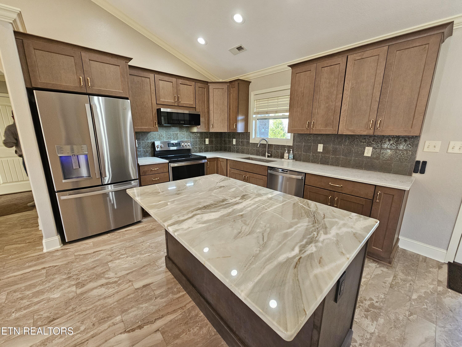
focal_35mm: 13
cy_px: 174
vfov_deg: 89.9
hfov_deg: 106.2
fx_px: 174
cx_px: 231
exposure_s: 1/40
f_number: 2.2
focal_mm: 2.2
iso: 320
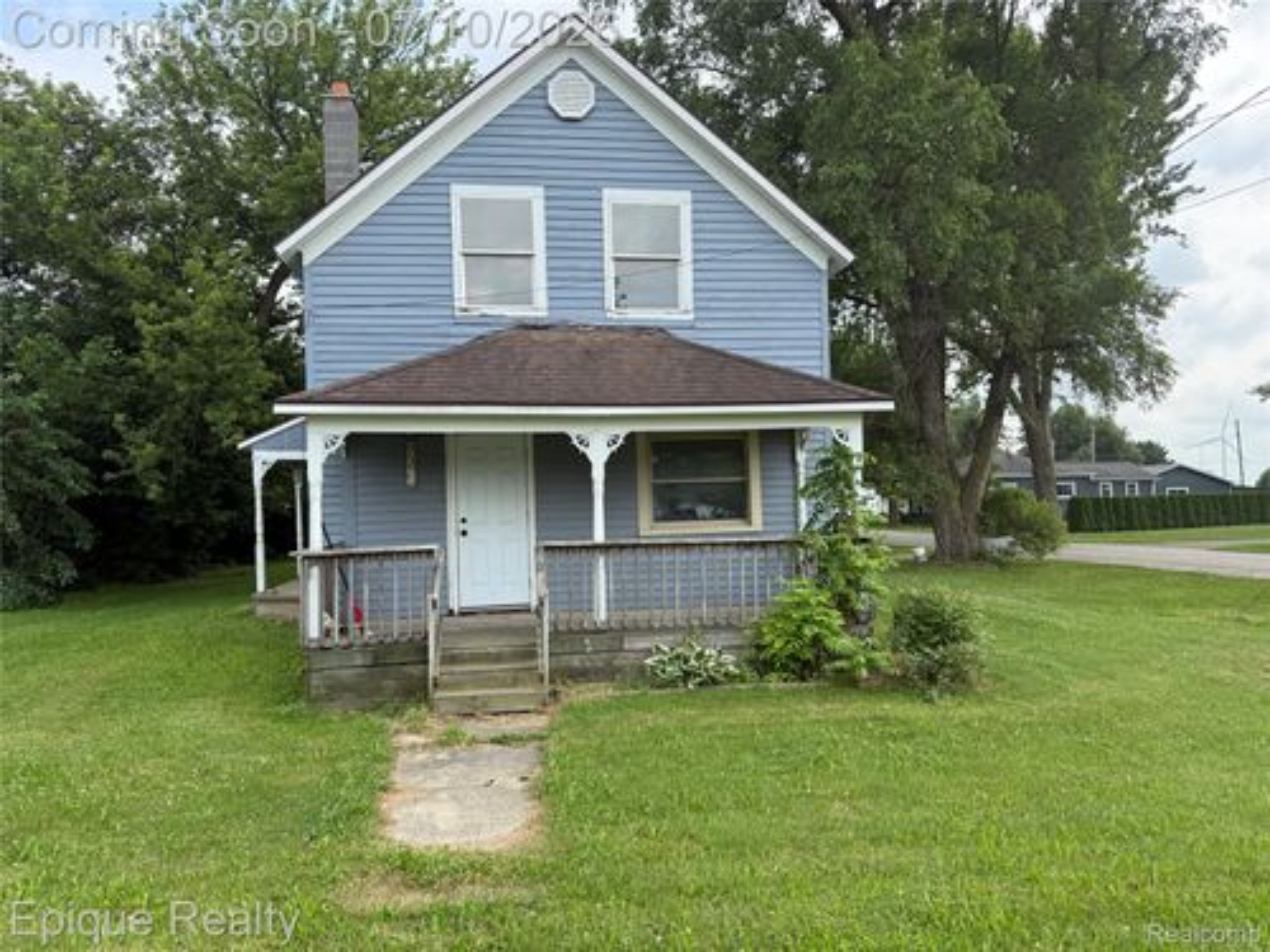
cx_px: 635
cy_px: 476
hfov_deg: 71.6
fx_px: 881
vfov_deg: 56.8
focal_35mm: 24
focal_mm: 6.76
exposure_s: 1/1770
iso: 100
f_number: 1.78
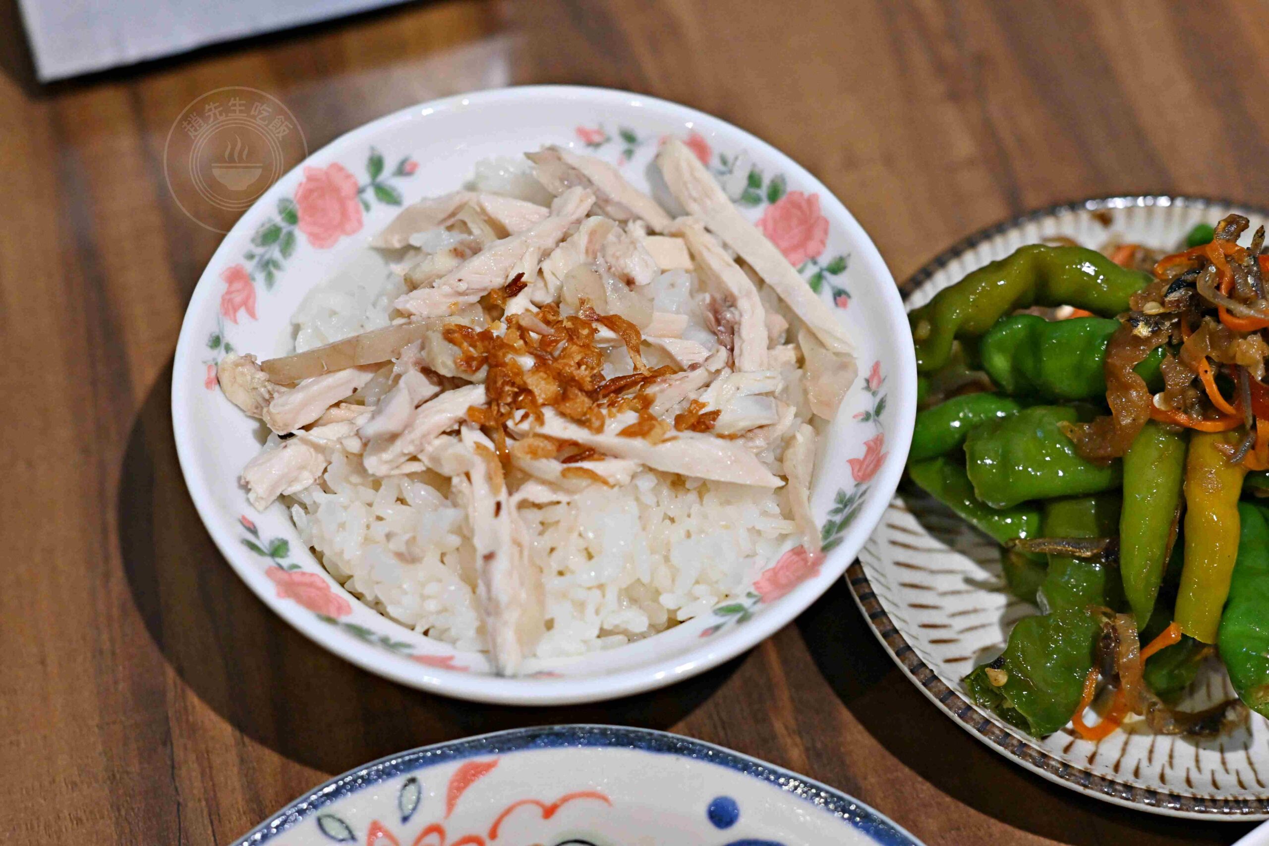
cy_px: 423
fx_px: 2644
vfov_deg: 18.2
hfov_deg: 27.0
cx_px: 634
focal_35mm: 75
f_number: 3.2
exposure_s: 1/200
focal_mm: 50
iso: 2000
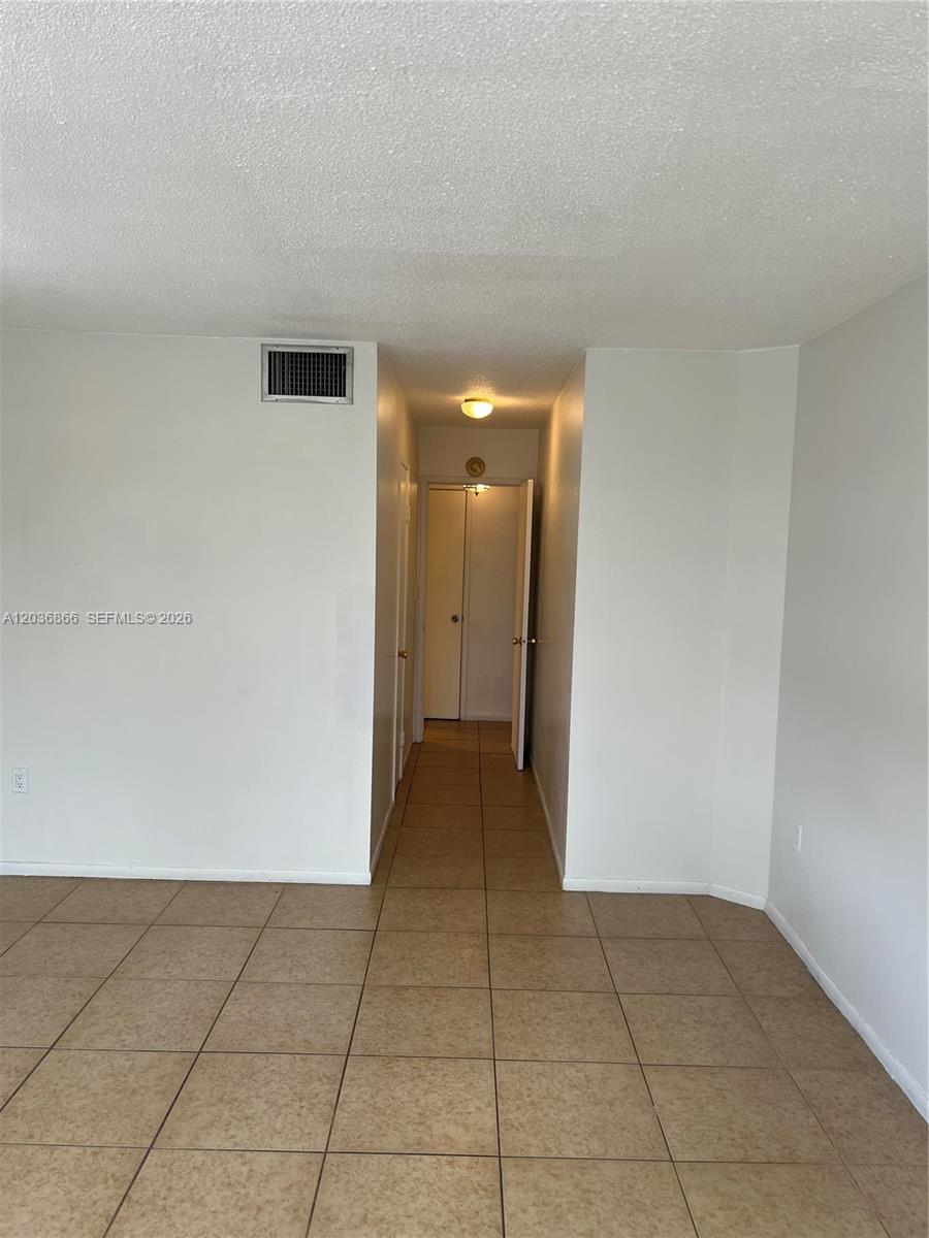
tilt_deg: -4.9
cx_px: 464
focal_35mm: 26
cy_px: 619
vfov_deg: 67.3
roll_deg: -2.0
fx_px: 930
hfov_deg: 53.1
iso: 50
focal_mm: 5.7
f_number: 1.5
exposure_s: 1/121
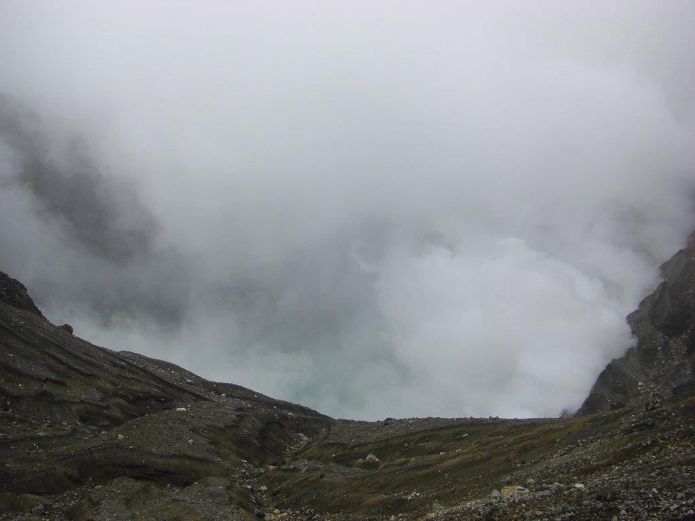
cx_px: 348
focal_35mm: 38
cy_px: 260
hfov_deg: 49.0
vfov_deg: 37.7
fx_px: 763
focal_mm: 6.3
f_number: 4.6
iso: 50
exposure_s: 1/320
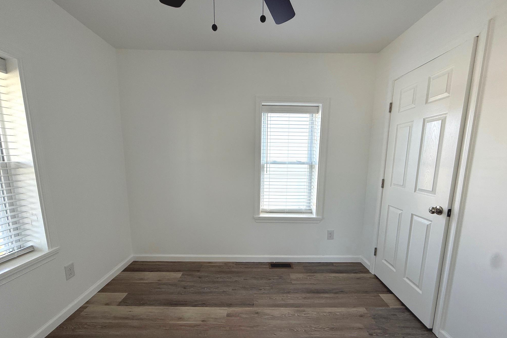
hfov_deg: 100.4
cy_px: 189
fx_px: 211
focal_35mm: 15
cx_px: 259
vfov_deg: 77.0
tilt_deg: -8.8
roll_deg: -0.5
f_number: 2.2
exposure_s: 1/121
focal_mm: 2.22
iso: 64
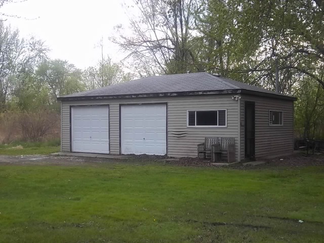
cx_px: 162
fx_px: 440
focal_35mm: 47
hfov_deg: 40.4
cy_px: 122
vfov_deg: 30.9
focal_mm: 8.3
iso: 64
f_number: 4.58
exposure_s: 1/100
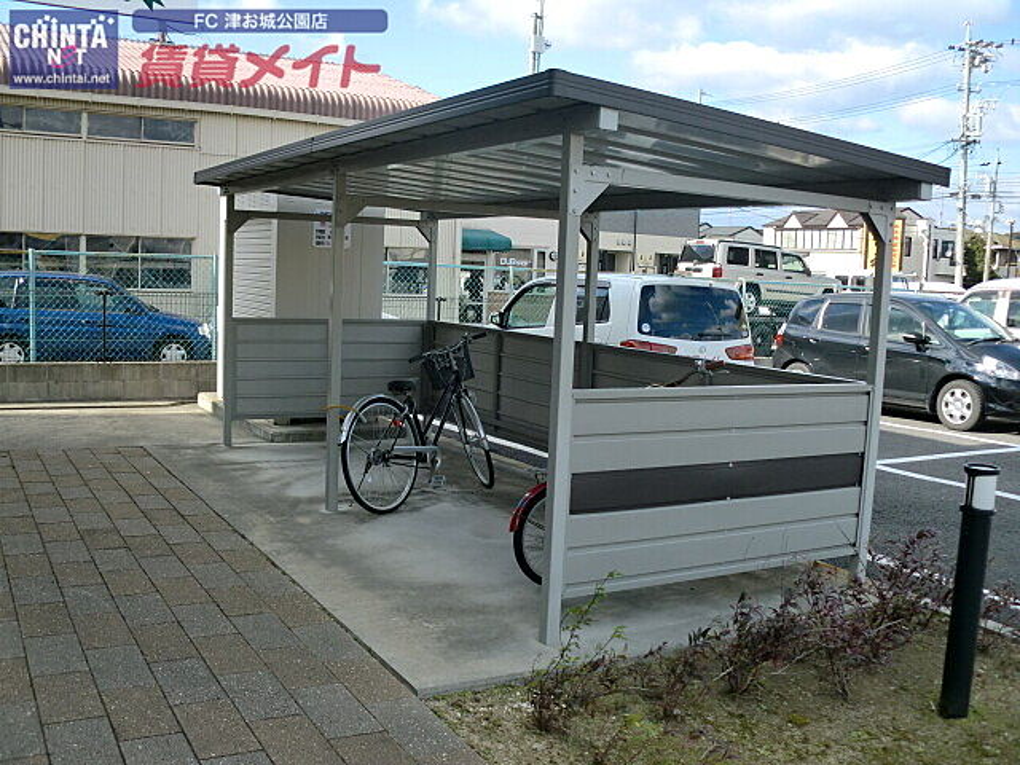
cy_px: 382
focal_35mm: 35
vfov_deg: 40.7
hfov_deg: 52.6
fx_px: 1031
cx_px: 510
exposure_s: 1/500
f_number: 3.1
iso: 64
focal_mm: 6.3
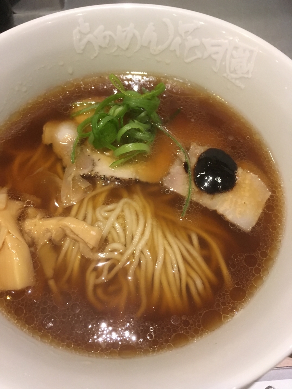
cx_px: 146
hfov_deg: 48.2
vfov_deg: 61.7
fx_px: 326
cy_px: 194
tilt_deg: -59.6
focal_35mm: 29
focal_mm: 4.15
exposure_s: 1/24
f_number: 2.2
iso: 200
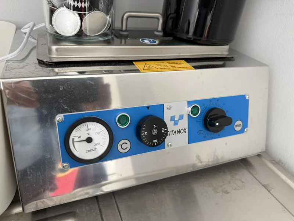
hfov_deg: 71.6
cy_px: 110
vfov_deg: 56.8
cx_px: 147
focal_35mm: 24
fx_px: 204
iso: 200
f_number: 1.78
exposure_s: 1/79
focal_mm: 6.76
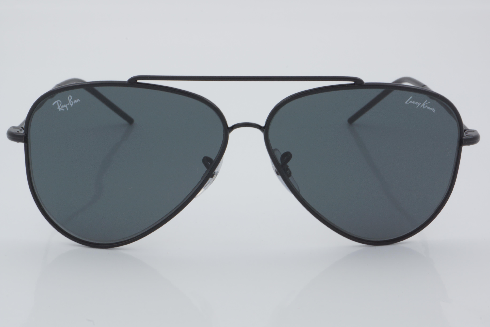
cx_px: 245
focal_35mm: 82
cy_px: 164
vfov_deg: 16.6
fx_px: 1123
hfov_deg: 24.6
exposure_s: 1/4
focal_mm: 55
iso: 100
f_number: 32
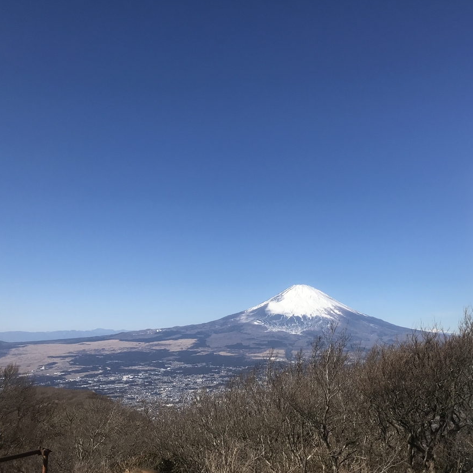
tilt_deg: +9.9
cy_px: 240
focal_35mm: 34
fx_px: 526
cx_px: 279
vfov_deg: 48.4
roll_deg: -0.3
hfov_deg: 48.2
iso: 20
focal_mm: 3.99
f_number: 1.8
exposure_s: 1/4367
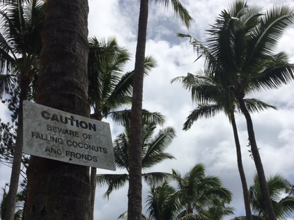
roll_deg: +4.5
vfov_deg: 32.4
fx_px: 373
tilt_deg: +32.8
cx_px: 139
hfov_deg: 43.0
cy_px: 157
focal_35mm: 44
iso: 25
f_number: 2.2
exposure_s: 1/4808
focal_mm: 4.15
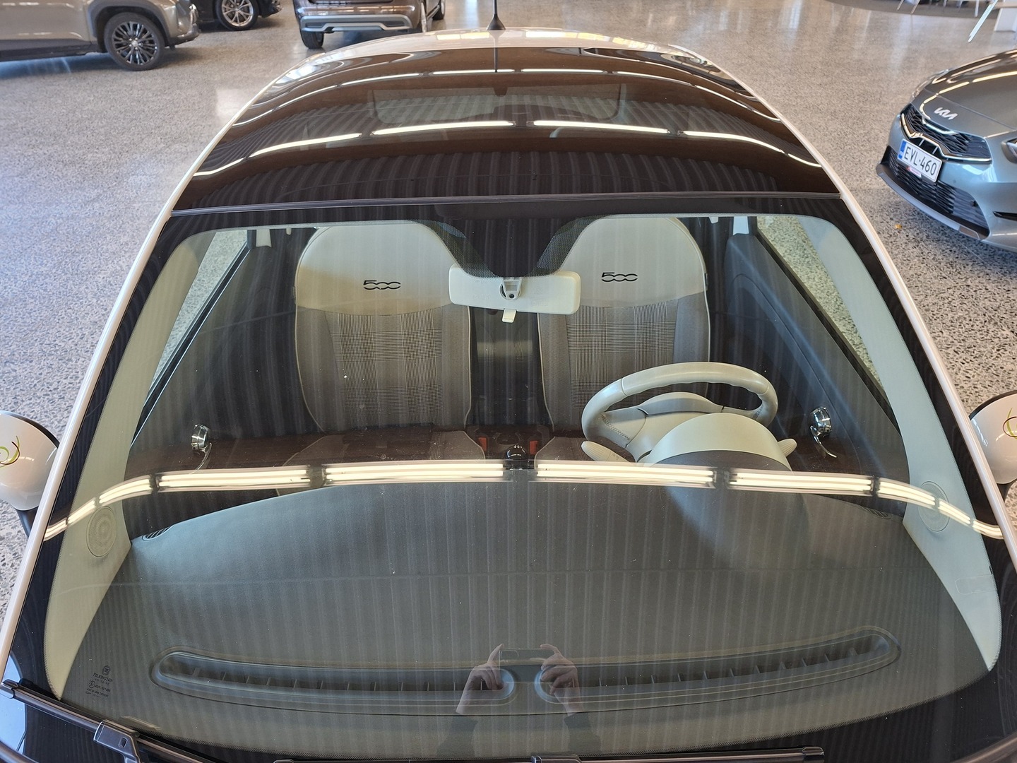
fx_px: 676
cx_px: 508
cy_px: 382
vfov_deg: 58.9
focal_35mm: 23
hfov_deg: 73.9
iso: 160
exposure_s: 1/100
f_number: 1.8
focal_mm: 5.54
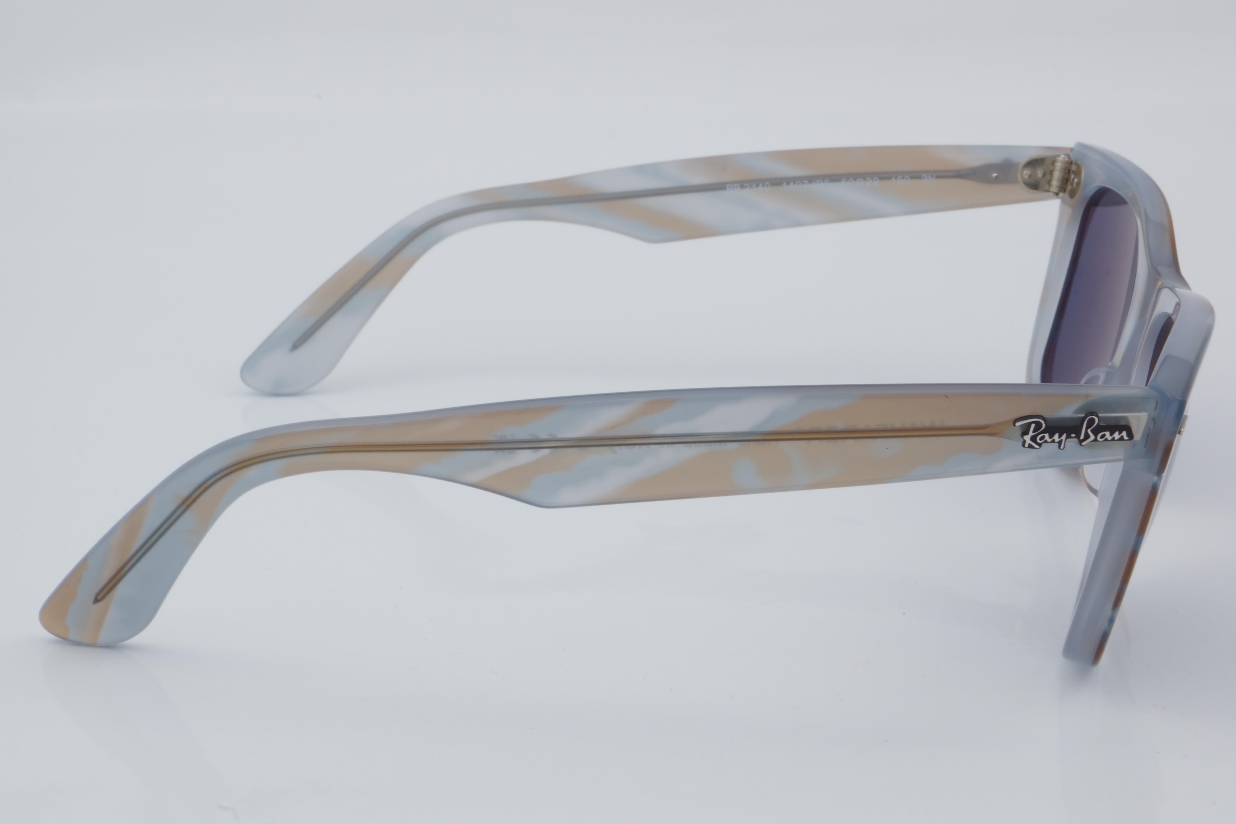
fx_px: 2575
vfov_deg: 18.2
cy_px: 412
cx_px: 618
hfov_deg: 27.0
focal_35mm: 75
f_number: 32
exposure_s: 1/4
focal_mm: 50
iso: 100
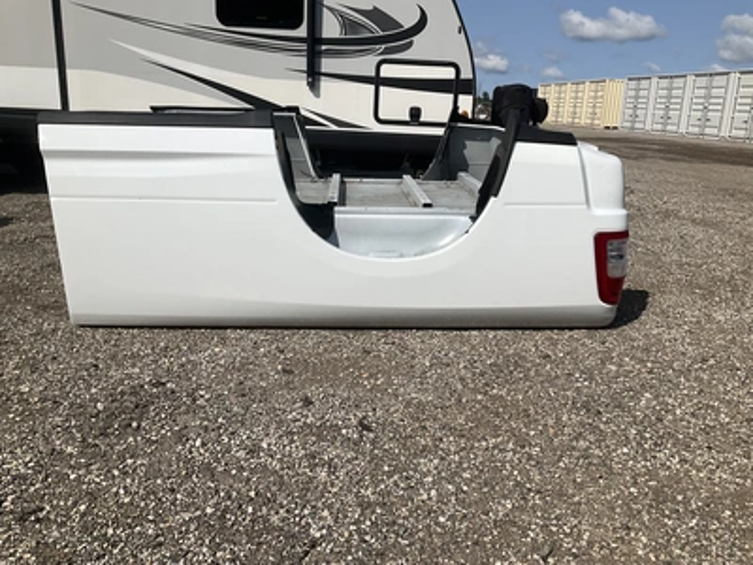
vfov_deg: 48.2
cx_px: 376
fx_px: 631
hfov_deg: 61.7
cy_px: 282
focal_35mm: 29
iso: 25
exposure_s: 1/4405
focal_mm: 3
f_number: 1.8
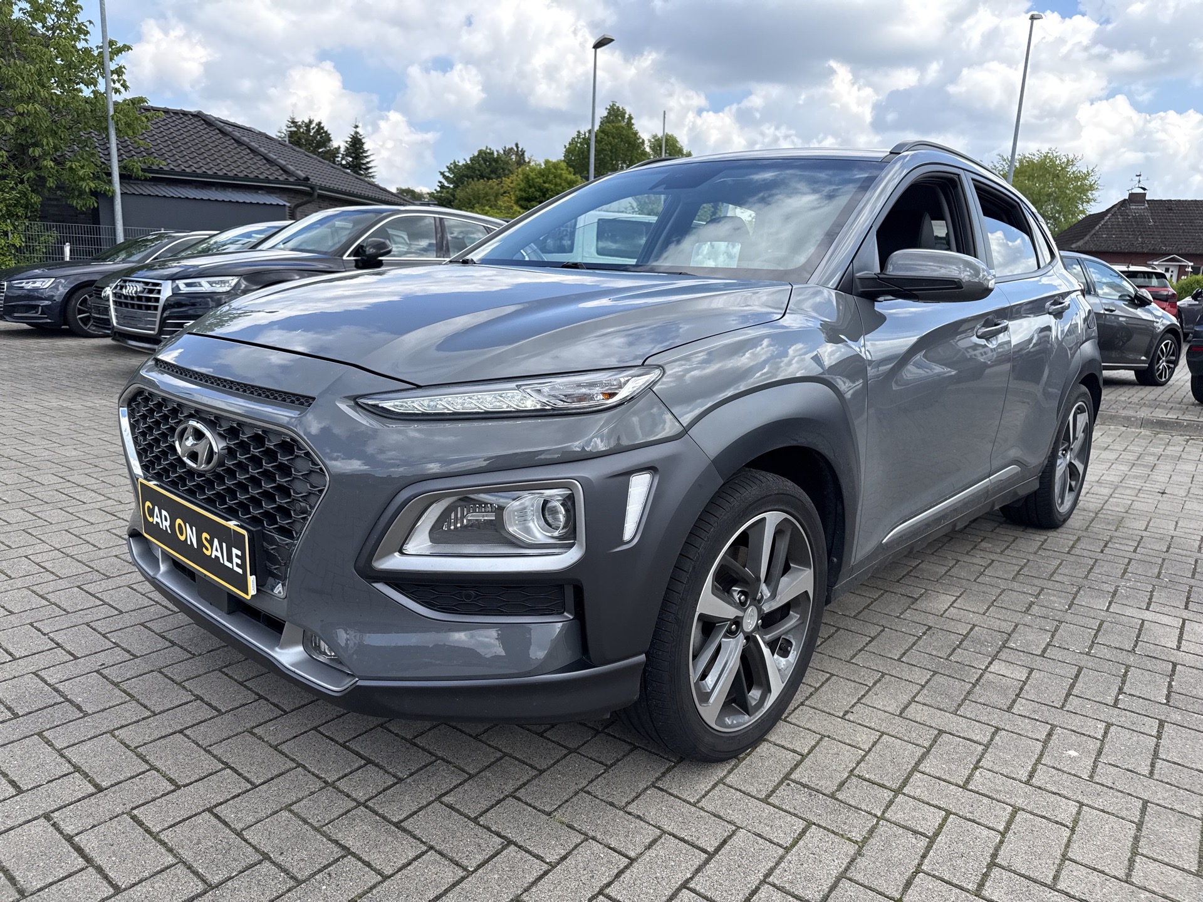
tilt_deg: -12.5
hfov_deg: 71.6
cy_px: 451
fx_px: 834
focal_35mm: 24
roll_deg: -1.0
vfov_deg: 56.8
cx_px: 602
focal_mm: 6.76
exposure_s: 1/2053
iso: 100
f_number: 1.78
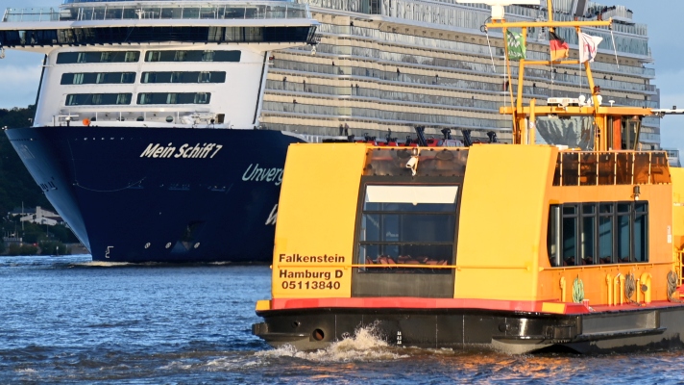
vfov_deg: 6.7
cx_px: 384
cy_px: 91
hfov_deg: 11.9
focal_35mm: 181
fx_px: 3282
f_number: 4.5
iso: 100
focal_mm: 120
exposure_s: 1/320
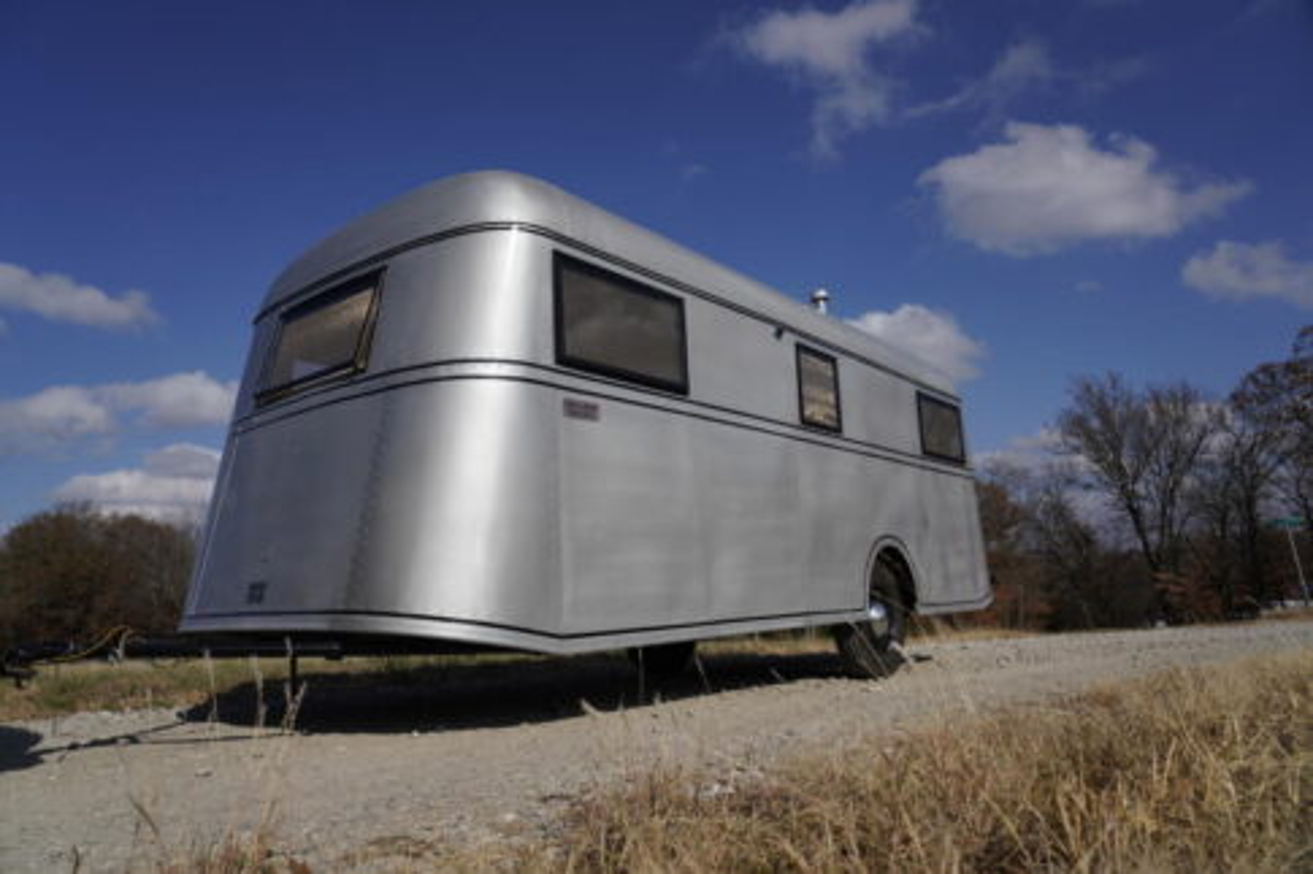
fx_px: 875
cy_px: 437
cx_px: 656
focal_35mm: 24
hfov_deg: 73.8
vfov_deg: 53.1
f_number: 6.3
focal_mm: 24
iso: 100
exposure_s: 1/1000
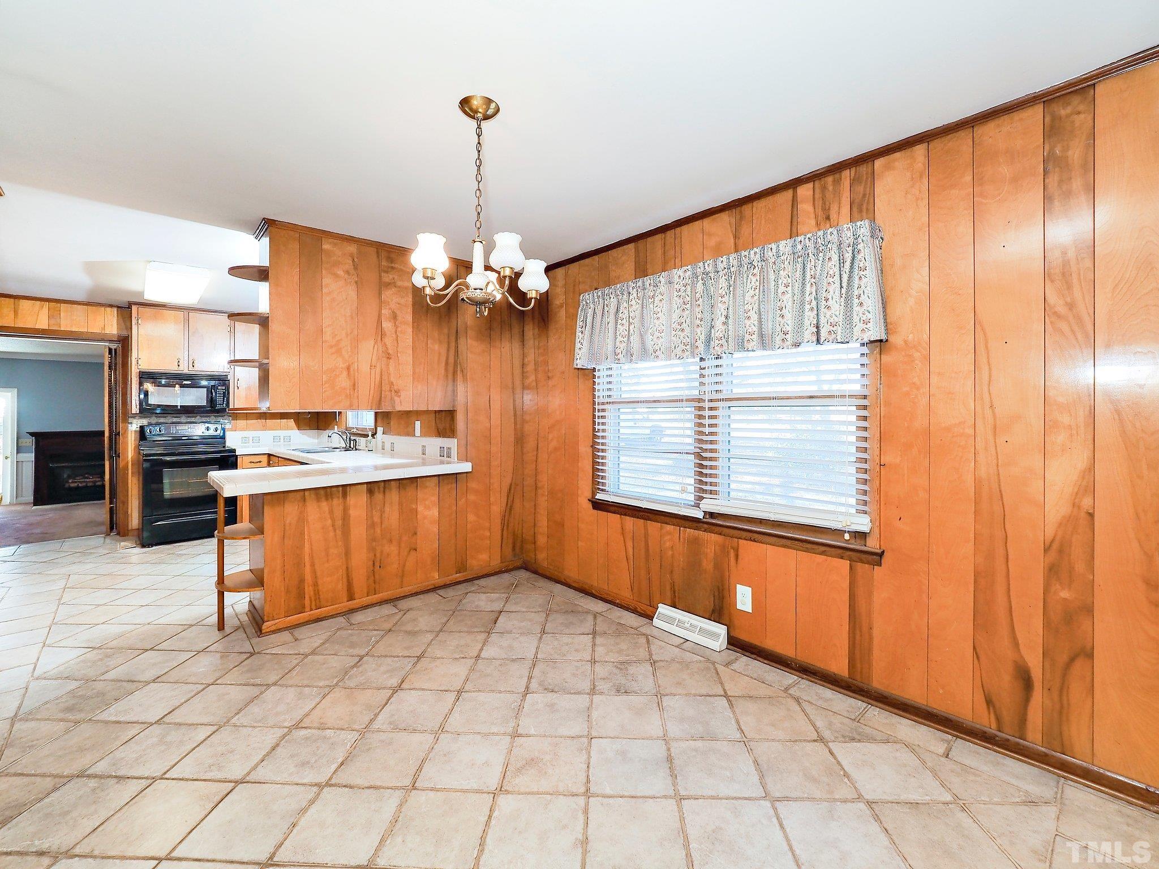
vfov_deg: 85.7
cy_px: 434
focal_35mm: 14
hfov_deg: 102.1
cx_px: 580
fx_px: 469
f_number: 5.6
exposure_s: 1/20
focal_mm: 7
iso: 100
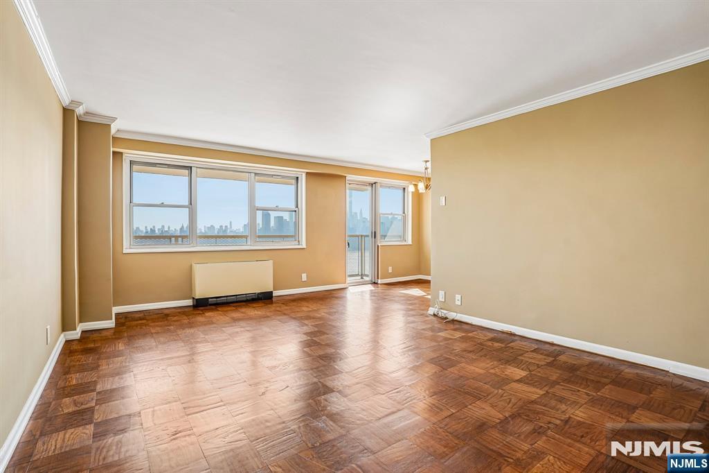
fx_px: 315
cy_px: 236
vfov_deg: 73.7
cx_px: 354
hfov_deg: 96.8
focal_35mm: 16
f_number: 8
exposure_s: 1/40
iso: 100
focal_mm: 16
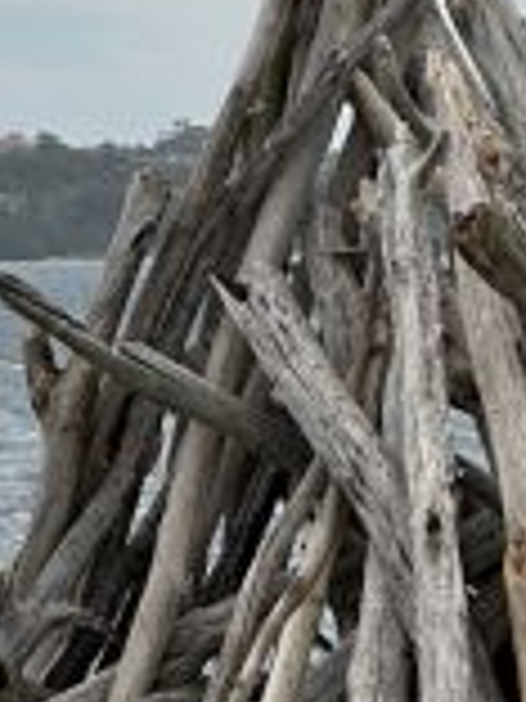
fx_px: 6017
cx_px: 432
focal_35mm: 297
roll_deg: -0.2
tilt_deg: -0.2
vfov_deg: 6.7
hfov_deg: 5.0
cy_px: 274
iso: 32
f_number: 2.8
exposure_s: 1/1043
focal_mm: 9
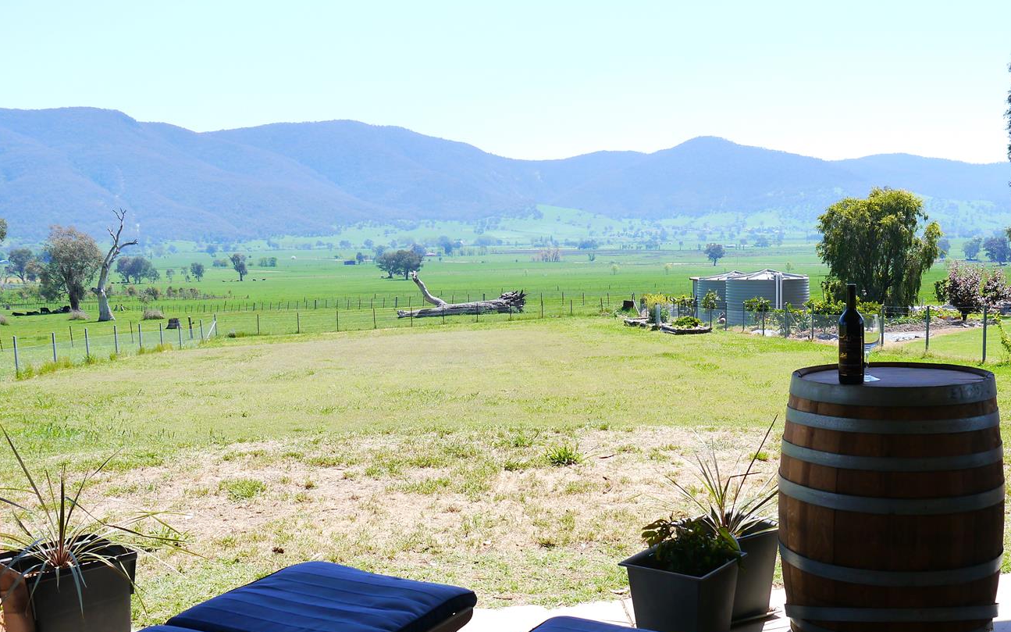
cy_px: 353
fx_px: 909
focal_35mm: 33
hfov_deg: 58.1
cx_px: 509
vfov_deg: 38.3
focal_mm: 14
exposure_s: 1/320
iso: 160
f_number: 6.3
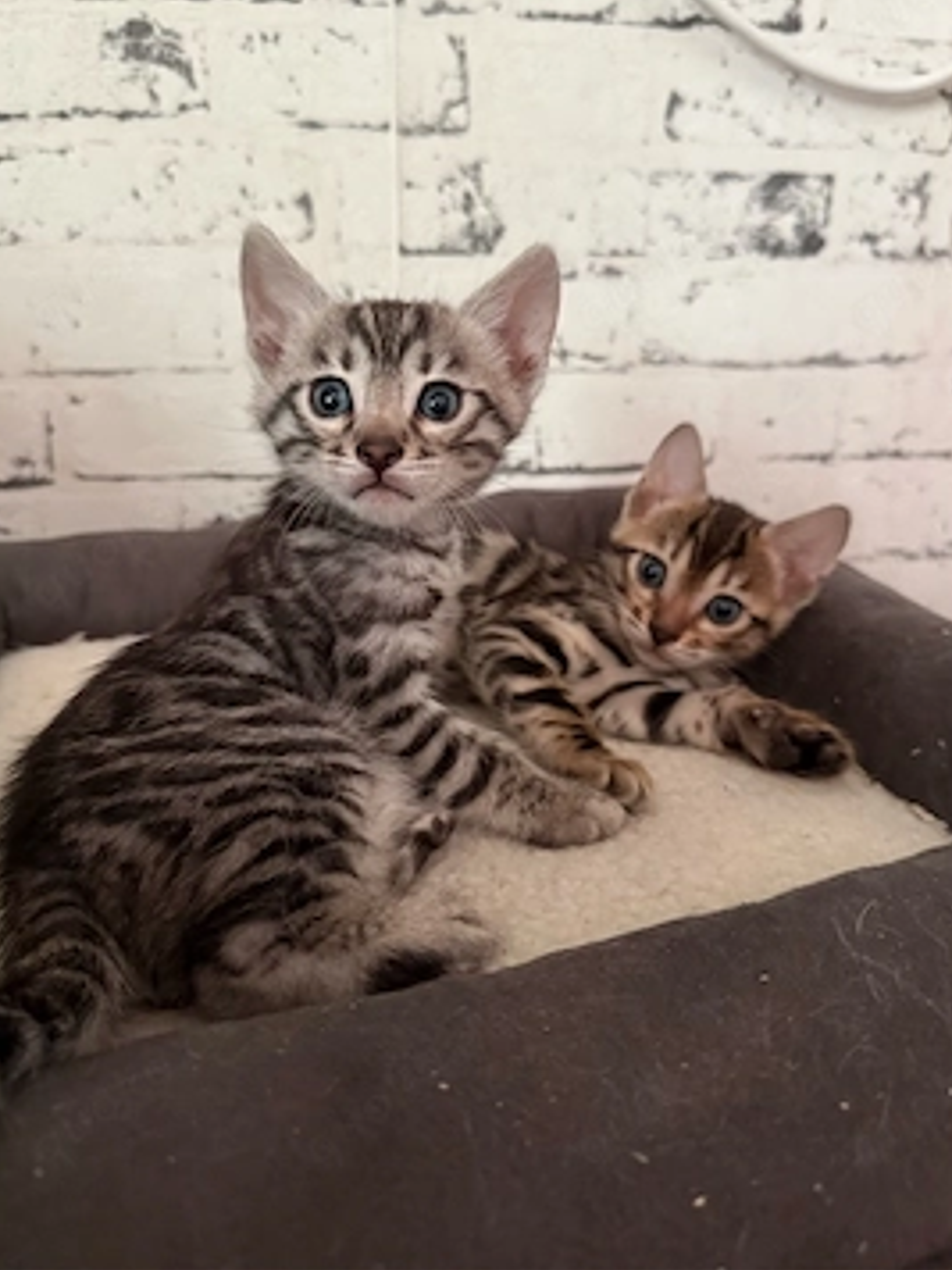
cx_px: 485
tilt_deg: -16.1
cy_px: 567
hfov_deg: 51.4
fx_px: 990
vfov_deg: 65.2
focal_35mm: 27
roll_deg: -0.4
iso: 800
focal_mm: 6.76
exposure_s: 1/40
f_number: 1.78
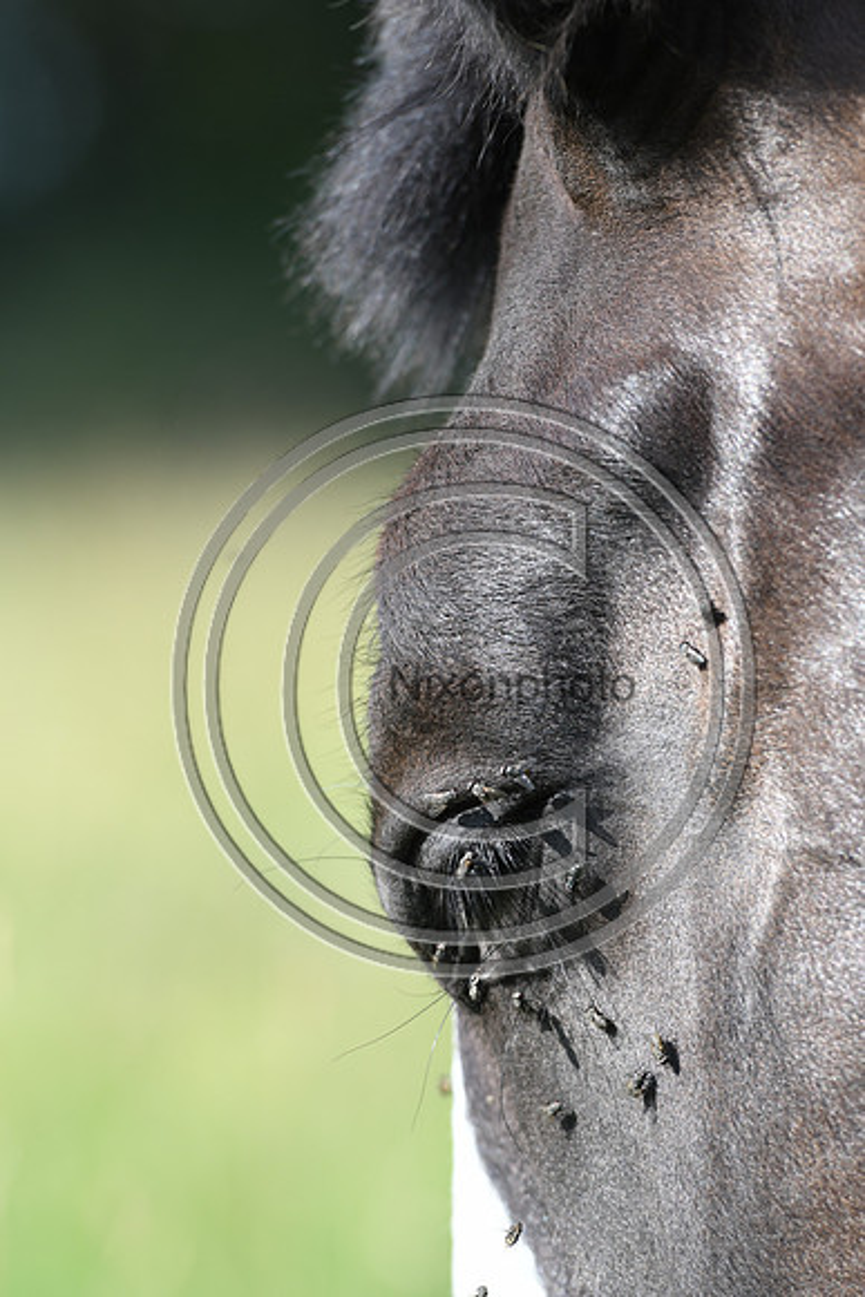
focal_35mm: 300
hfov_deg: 4.6
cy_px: 648
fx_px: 10805
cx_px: 432
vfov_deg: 6.9
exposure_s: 1/1250
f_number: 3.5
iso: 280
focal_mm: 200
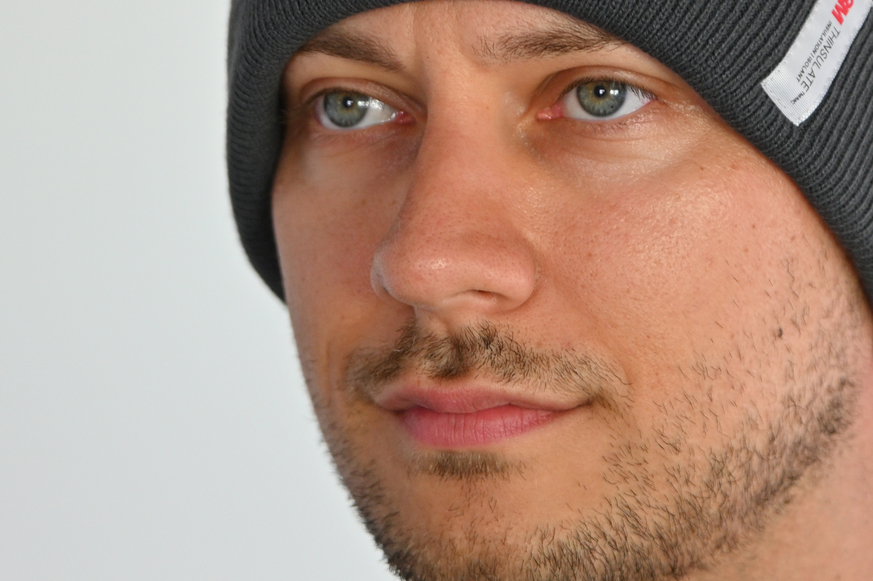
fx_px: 4895
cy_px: 292
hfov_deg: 10.2
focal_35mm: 202
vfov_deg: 6.8
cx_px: 467
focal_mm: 70
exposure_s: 1/200
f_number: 2.8
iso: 400
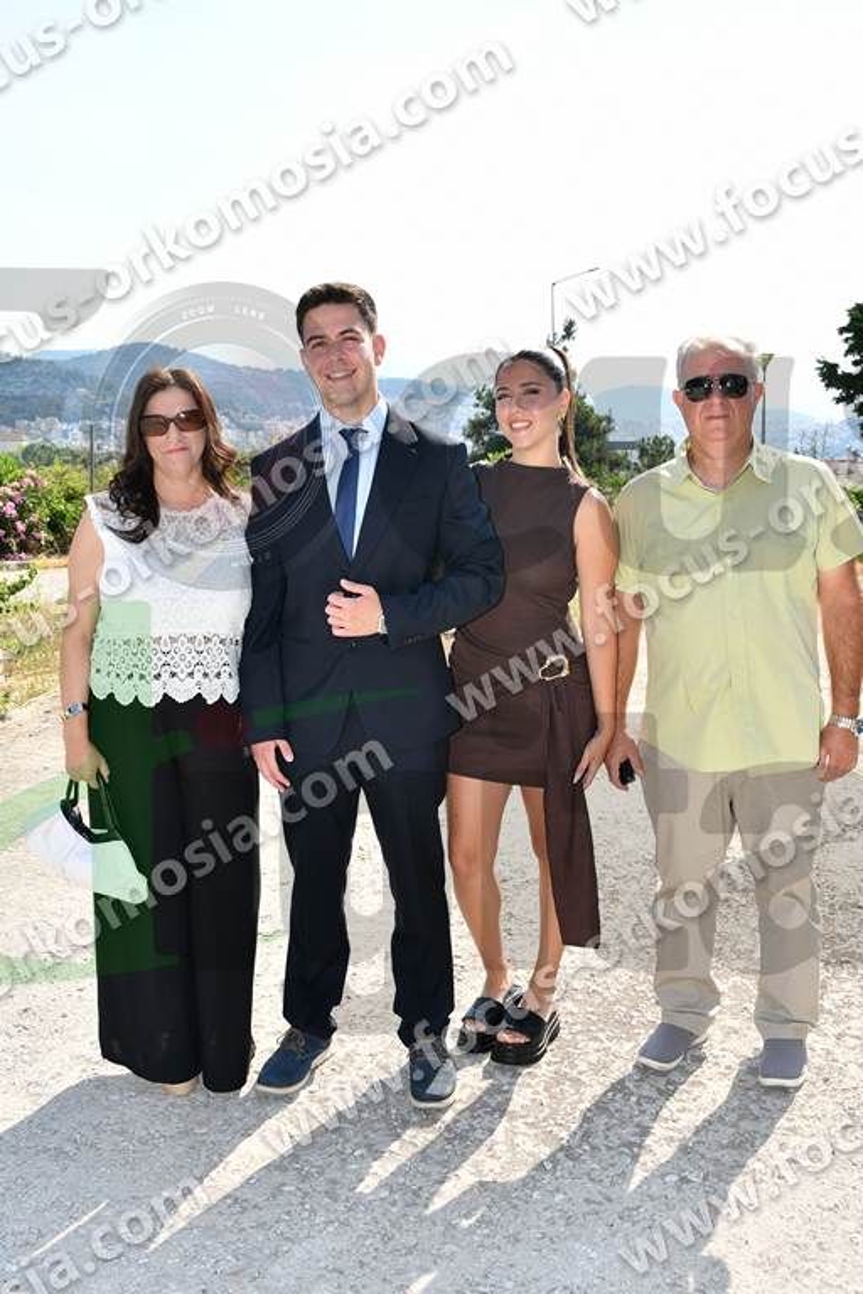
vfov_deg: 53.1
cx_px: 432
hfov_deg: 36.9
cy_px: 647
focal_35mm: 36
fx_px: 1294
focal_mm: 24
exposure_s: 1/250
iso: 100
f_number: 7.1
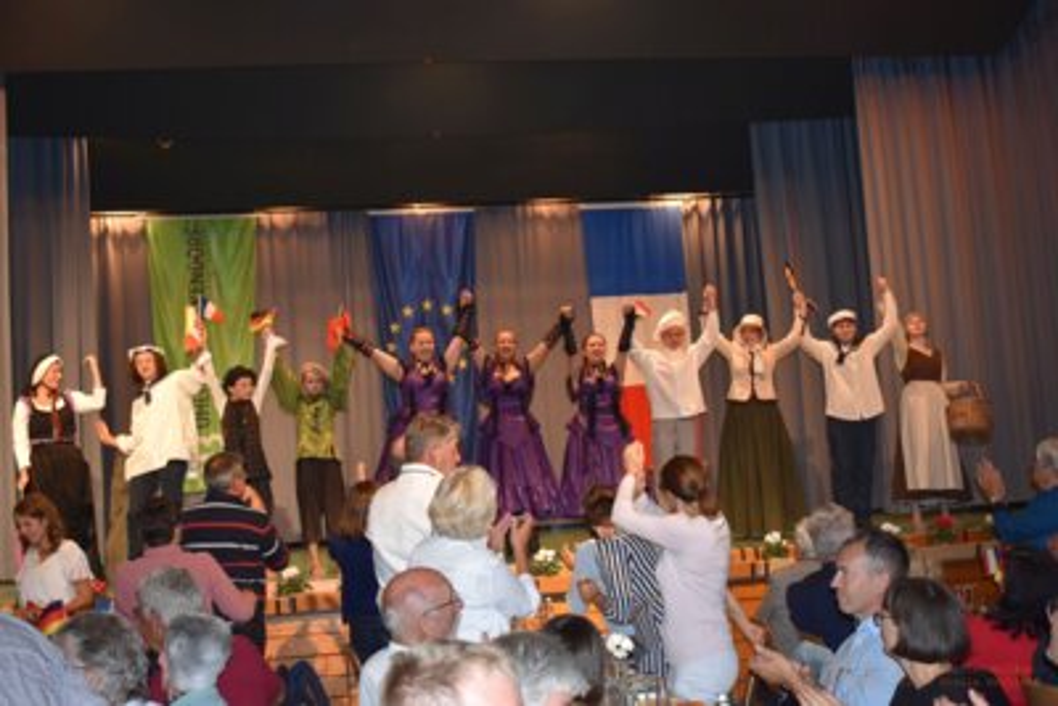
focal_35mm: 44
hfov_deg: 44.9
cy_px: 353
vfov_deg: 30.9
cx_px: 529
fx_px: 1279
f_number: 4.2
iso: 1000
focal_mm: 29
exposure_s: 1/60
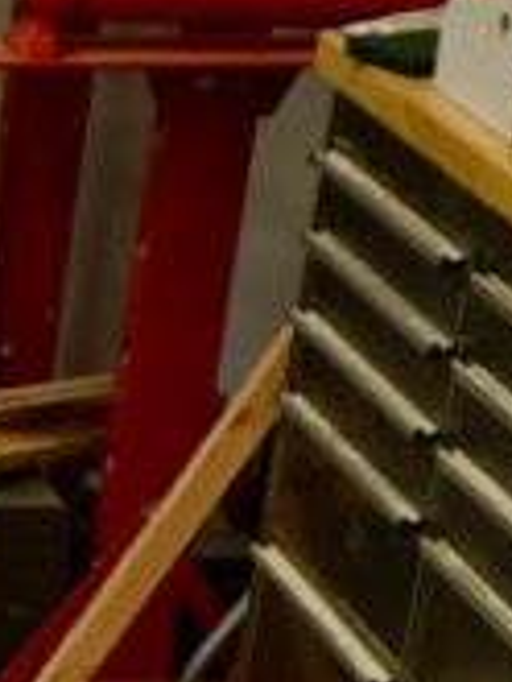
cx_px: -917
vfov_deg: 9.5
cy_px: 1374
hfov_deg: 7.0
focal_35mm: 194
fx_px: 3821
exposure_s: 1/100
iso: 200
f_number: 1.7
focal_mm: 15
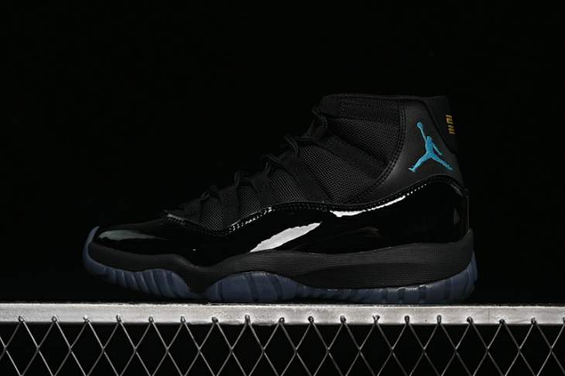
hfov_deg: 27.0
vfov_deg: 18.2
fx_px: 1176
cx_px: 282
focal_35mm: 75
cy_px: 188
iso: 160
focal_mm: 50
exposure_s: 1/50
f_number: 6.3
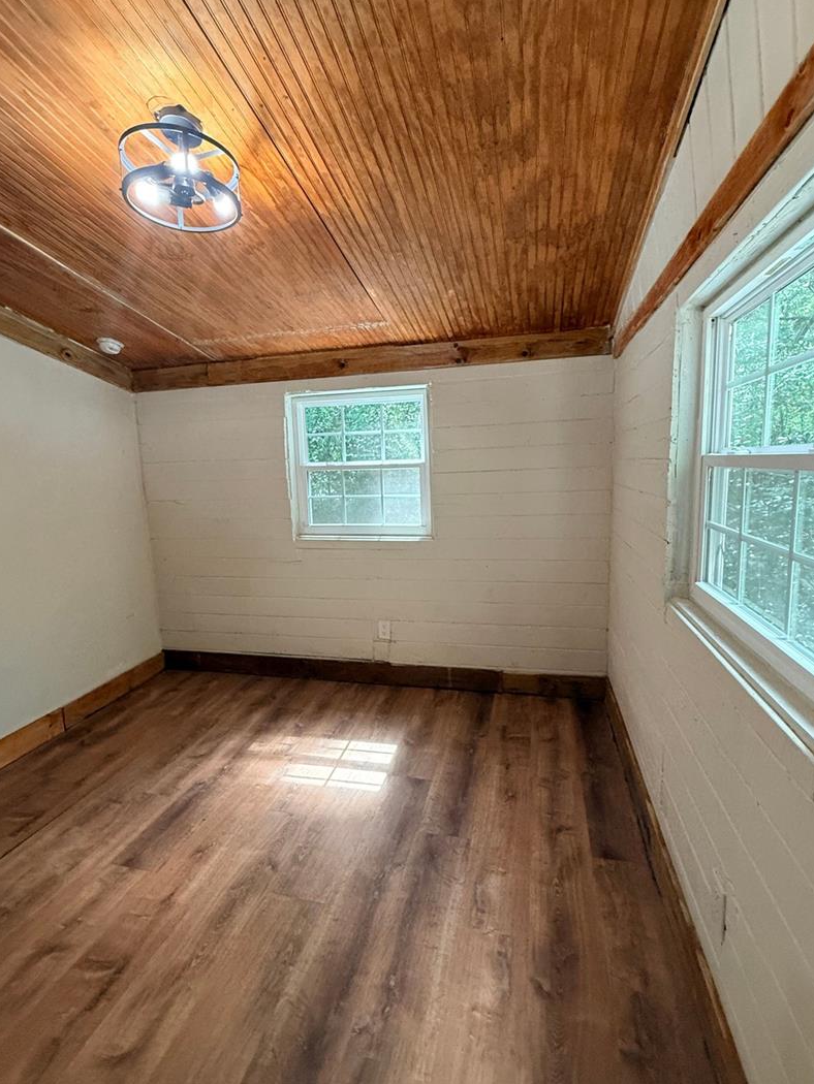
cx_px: 409
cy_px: 533
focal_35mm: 16
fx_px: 501
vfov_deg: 94.5
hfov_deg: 78.1
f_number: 2.2
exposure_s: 1/120
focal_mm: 2.22
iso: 400
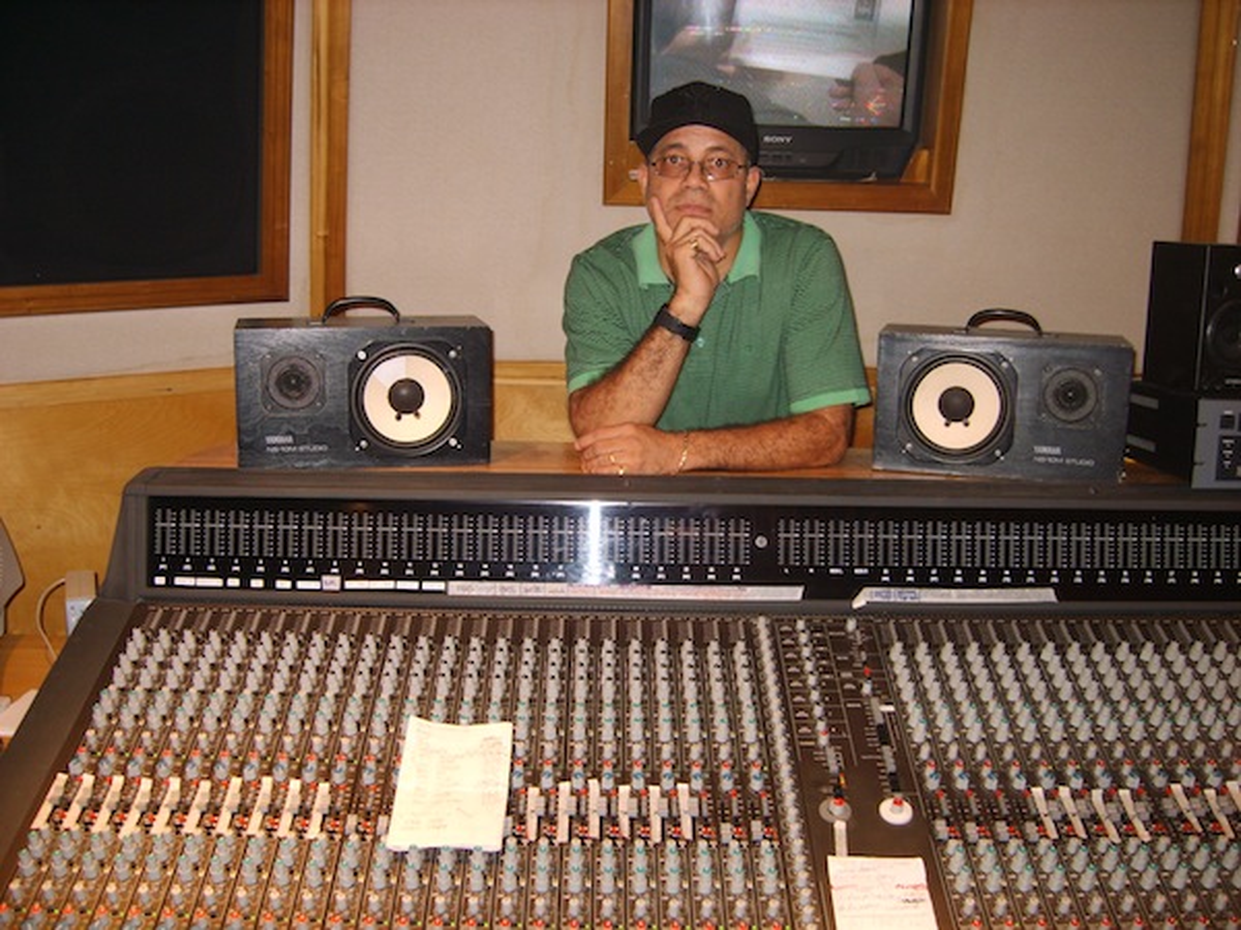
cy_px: 465
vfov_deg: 40.7
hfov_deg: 52.6
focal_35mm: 35
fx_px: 1255
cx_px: 620
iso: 100
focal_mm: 7.4
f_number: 2.8
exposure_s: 1/30
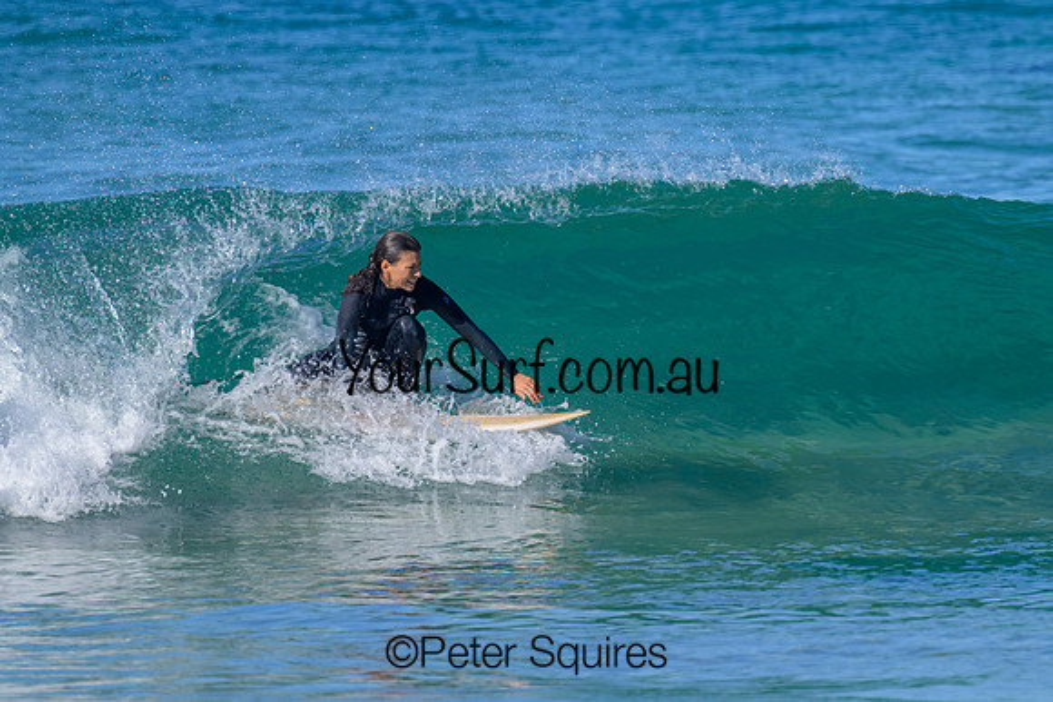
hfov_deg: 2.7
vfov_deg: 1.8
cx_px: 590
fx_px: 22531
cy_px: 247
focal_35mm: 770
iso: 560
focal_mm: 560
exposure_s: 1/2000
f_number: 8
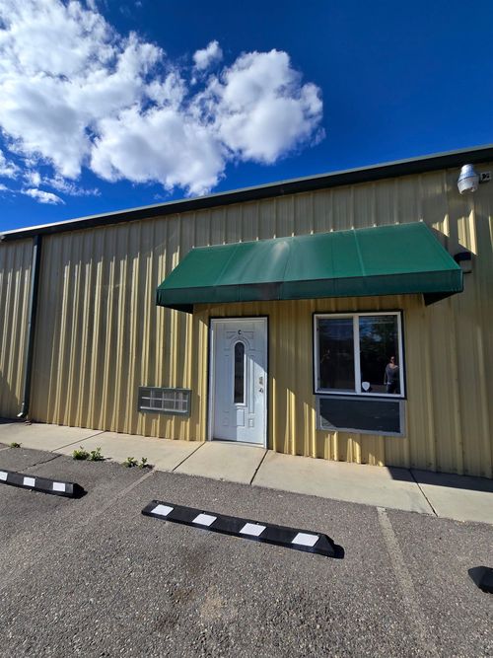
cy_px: 329
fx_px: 247
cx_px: 246
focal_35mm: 13
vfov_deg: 106.2
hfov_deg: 89.9
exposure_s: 1/2760
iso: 50
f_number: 2.2
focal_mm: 2.2
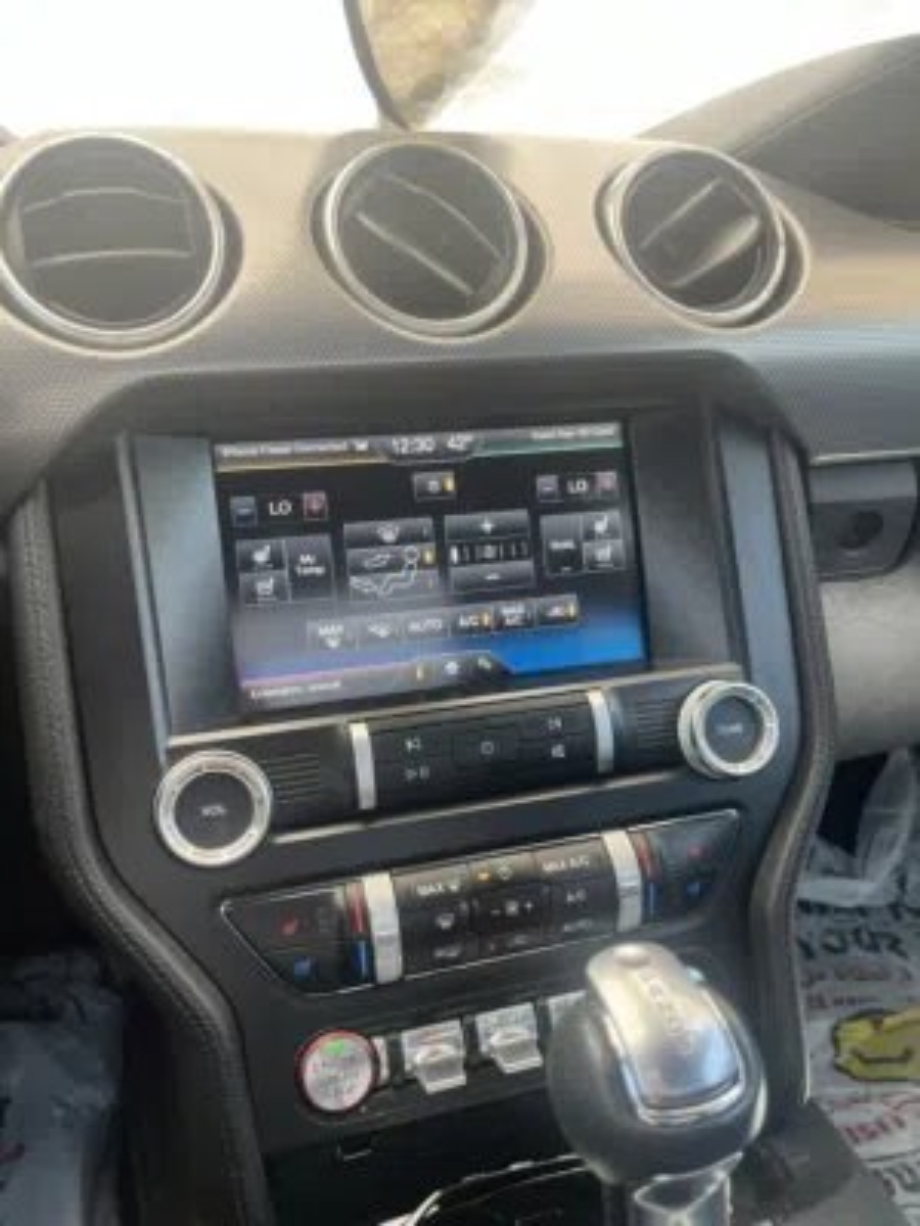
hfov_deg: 53.1
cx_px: 460
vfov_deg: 67.3
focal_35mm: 26
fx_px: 921
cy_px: 613
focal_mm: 5.1
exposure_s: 1/122
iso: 100
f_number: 1.6
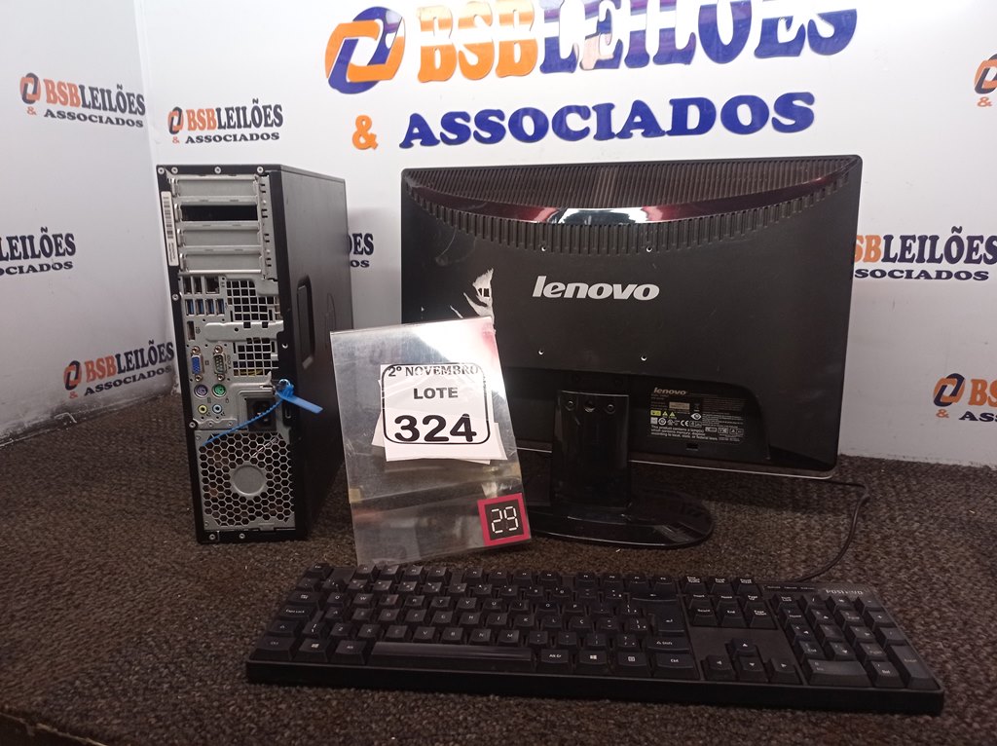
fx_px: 806
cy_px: 373
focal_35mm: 28
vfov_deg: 49.7
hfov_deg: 63.5
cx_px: 498
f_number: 1.79
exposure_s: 1/60
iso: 194
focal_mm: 4.7
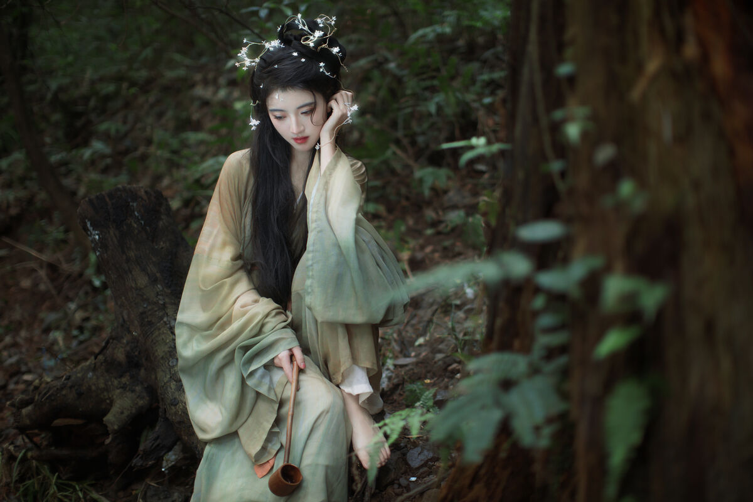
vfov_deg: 27.5
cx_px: 376
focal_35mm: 49
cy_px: 251
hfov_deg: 40.3
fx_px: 1025
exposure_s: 1/80
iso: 640
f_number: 1.4
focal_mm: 50
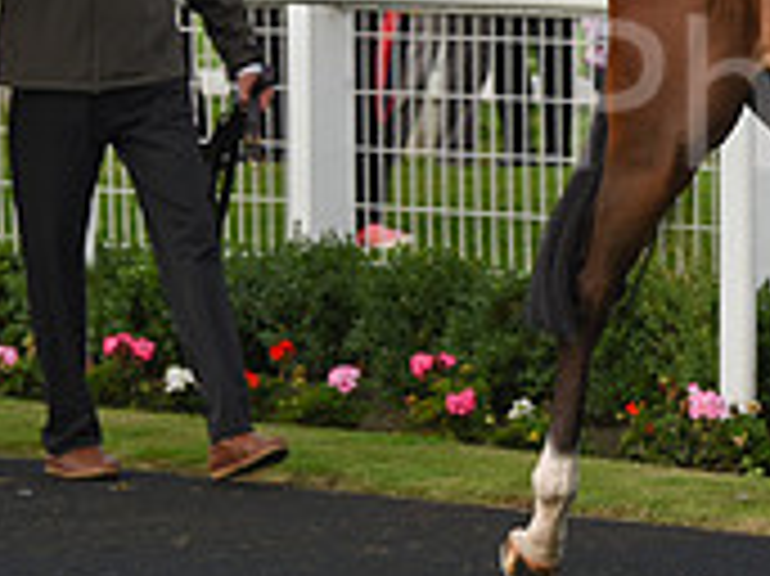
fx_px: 7402
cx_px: 1153
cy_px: -115
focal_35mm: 333
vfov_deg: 4.4
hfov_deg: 5.9
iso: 500
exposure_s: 1/2000
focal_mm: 102
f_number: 5.6
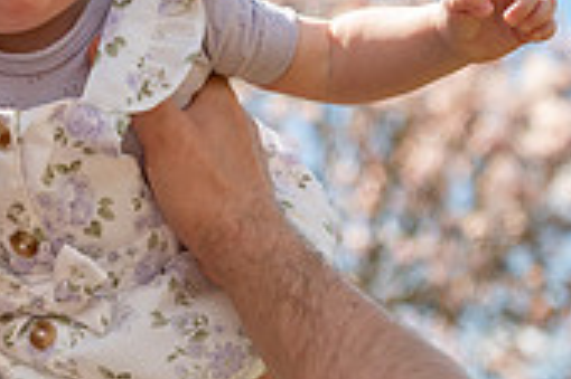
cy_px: 60
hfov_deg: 14.2
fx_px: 2266
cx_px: 17
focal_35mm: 143
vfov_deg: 9.5
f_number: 2.8
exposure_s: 1/8000
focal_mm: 42
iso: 400
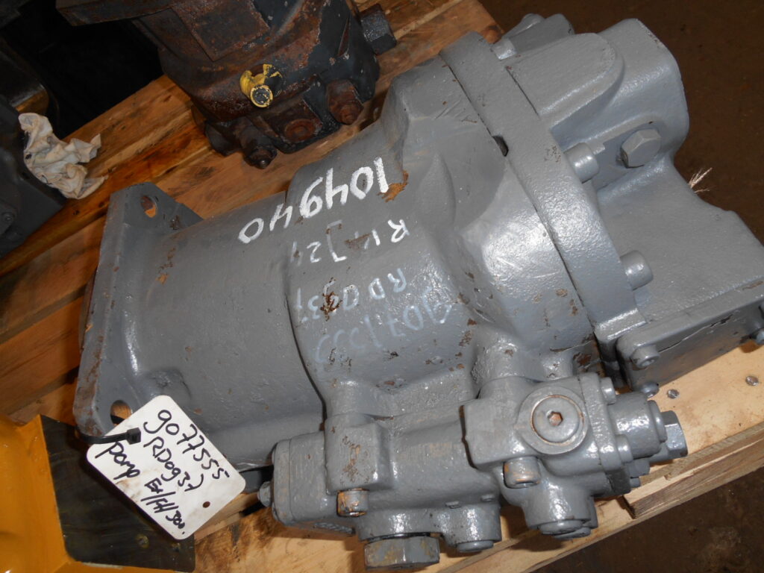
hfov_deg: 67.3
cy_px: 286
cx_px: 382
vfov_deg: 53.1
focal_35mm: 26
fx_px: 574
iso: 80
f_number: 3.4
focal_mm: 4.7
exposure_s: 1/25
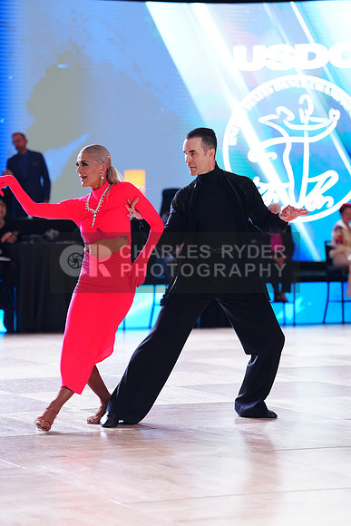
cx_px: 176
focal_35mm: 112
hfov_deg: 12.2
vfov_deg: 18.3
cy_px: 263
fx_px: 1637
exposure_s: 1/400
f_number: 2.8
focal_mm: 112
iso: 1600
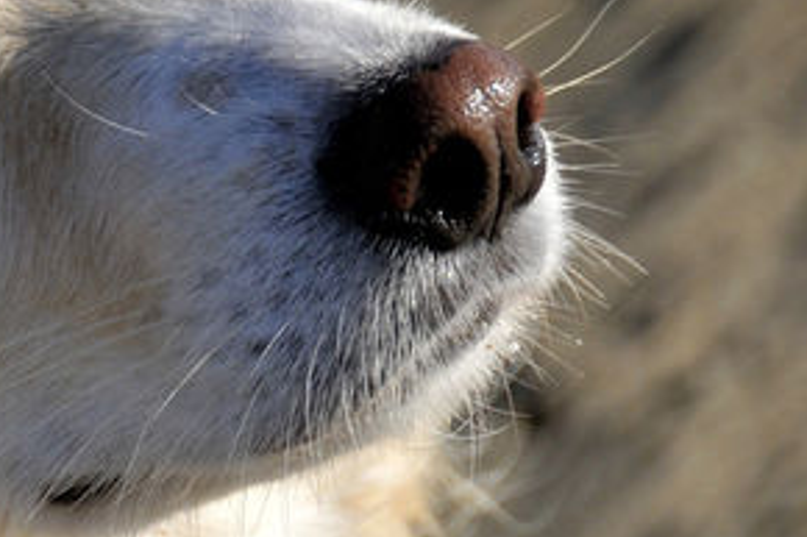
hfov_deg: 3.9
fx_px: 11672
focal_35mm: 521
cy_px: 85
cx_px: -301
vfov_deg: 2.6
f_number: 6.3
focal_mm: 112
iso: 200
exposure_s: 1/1000
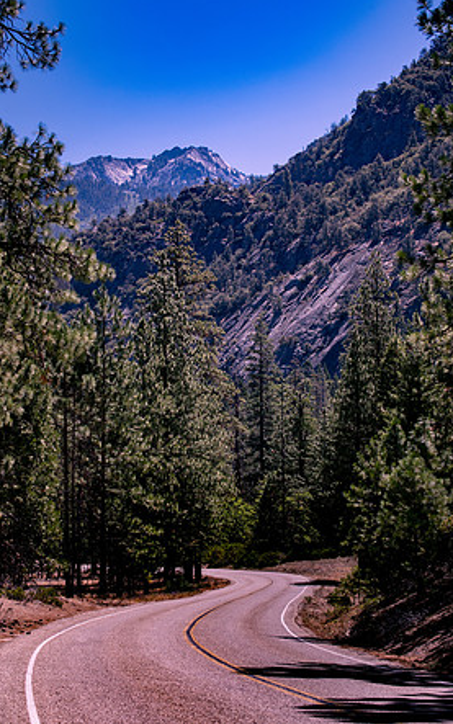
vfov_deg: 23.3
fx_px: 1757
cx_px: 216
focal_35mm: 89
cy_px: 358
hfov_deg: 14.7
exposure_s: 1/400
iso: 100
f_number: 11
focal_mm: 86
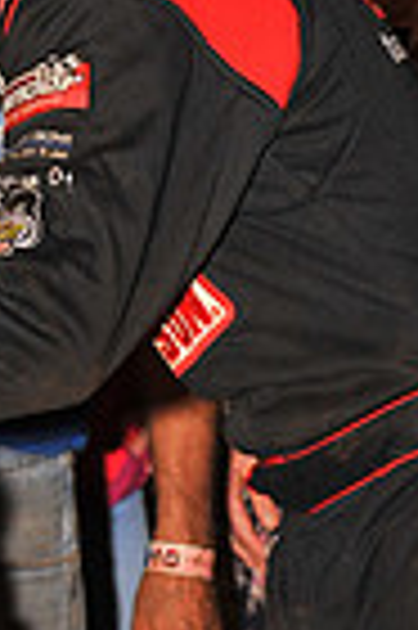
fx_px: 5884
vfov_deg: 6.1
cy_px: 572
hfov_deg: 4.1
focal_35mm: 337
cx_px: -9
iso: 500
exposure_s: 1/320
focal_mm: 105
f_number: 6.3
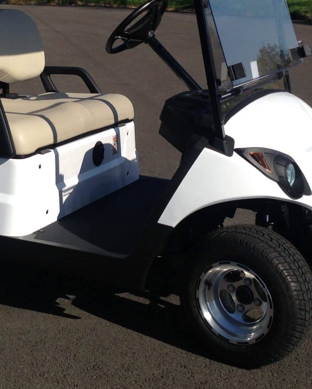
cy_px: 87
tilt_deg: -9.0
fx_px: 865
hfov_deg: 20.4
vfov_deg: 25.0
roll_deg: -1.8
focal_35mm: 75
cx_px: 97
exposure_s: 1/2088
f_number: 2.4
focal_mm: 4.12
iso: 50
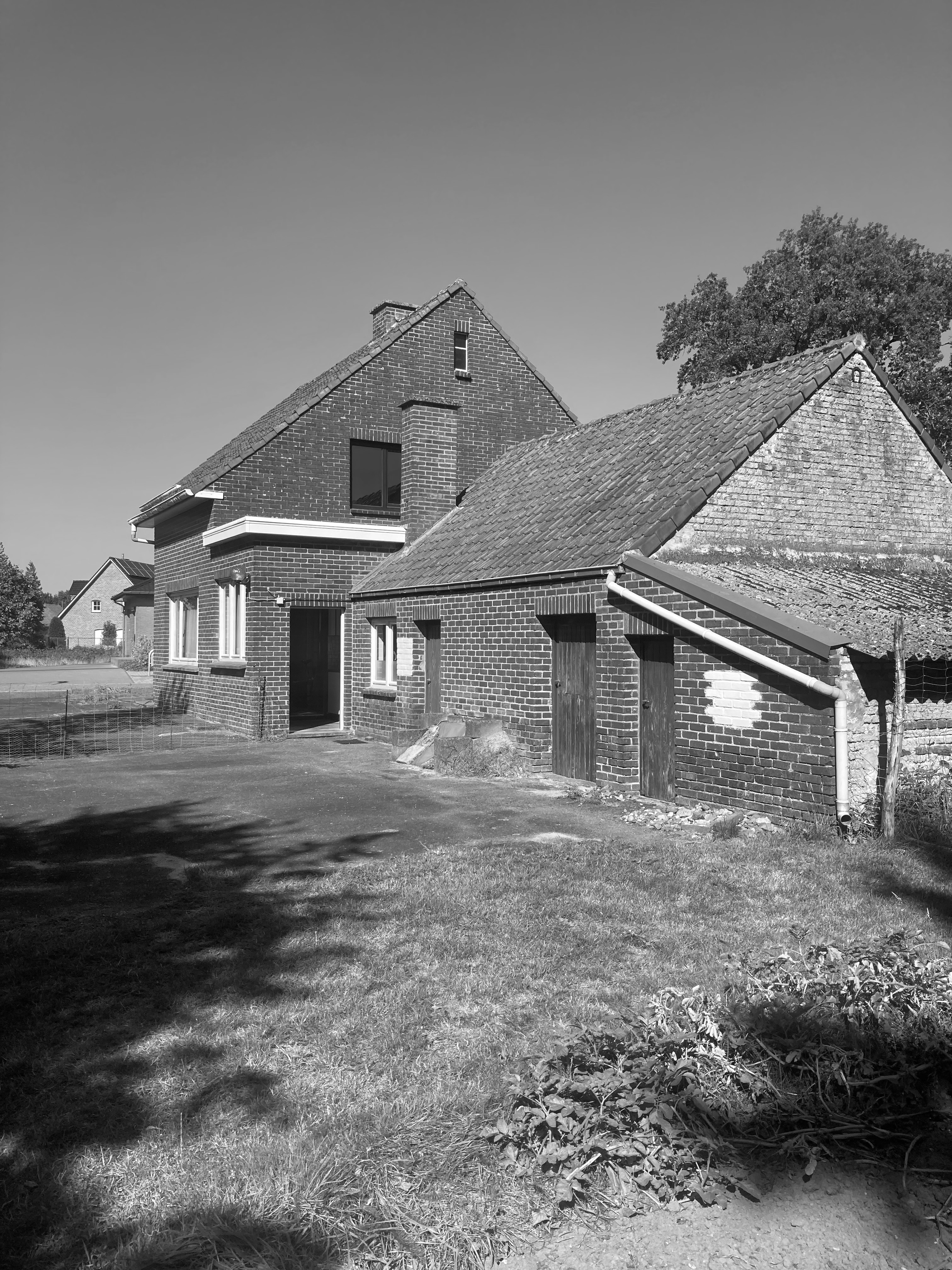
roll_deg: +0.8
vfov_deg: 63.4
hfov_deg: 49.7
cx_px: 476
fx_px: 1027
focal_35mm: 28
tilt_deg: +1.9
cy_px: 635
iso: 20
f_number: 1.8
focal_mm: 3.99
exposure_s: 1/1567
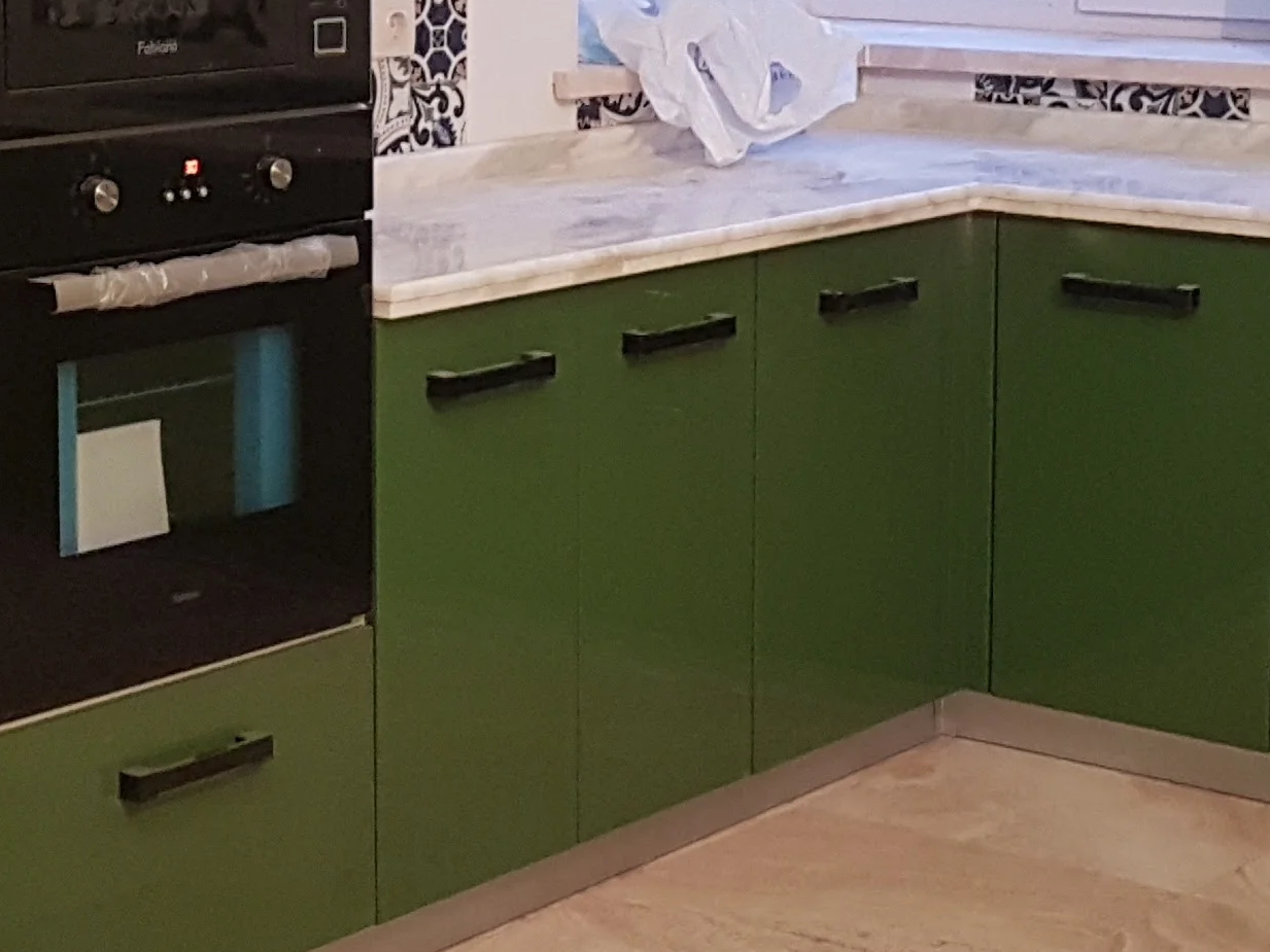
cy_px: 49
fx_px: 3119
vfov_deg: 17.1
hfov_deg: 23.0
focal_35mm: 85
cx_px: 576
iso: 250
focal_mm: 4.2
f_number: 1.7
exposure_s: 1/25
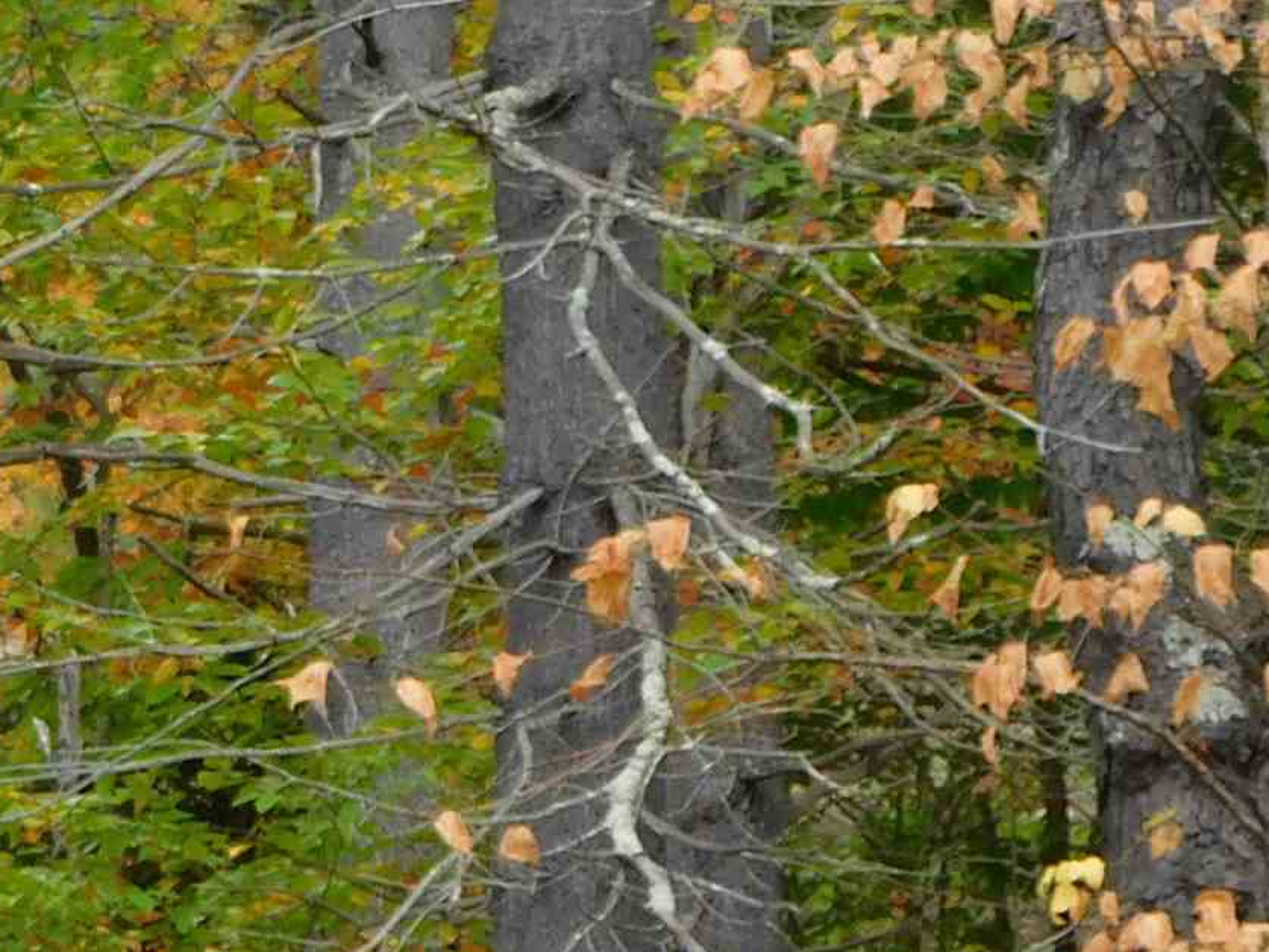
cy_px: 1551
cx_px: -813
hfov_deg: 5.9
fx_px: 12246
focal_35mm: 334
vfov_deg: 4.4
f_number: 4.5
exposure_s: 1/160
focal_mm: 16.1
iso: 125
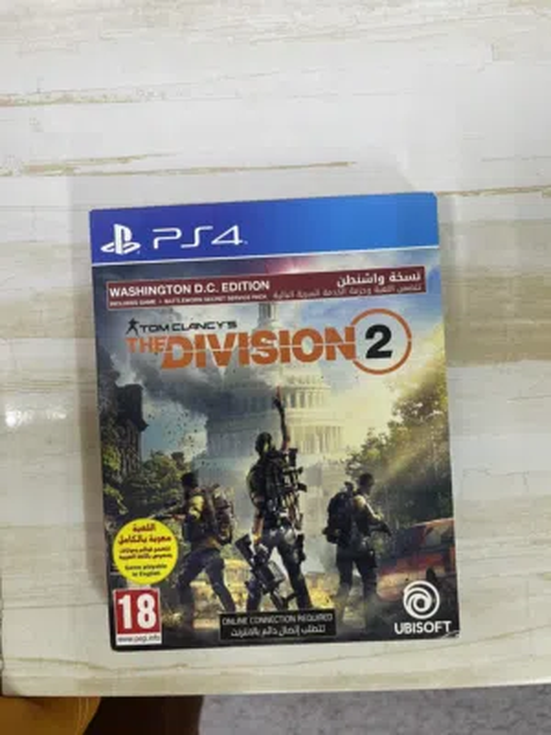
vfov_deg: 69.4
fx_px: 531
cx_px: 276
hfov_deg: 54.9
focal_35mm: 25
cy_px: 368
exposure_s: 1/91
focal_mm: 5.1
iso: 125
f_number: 1.6
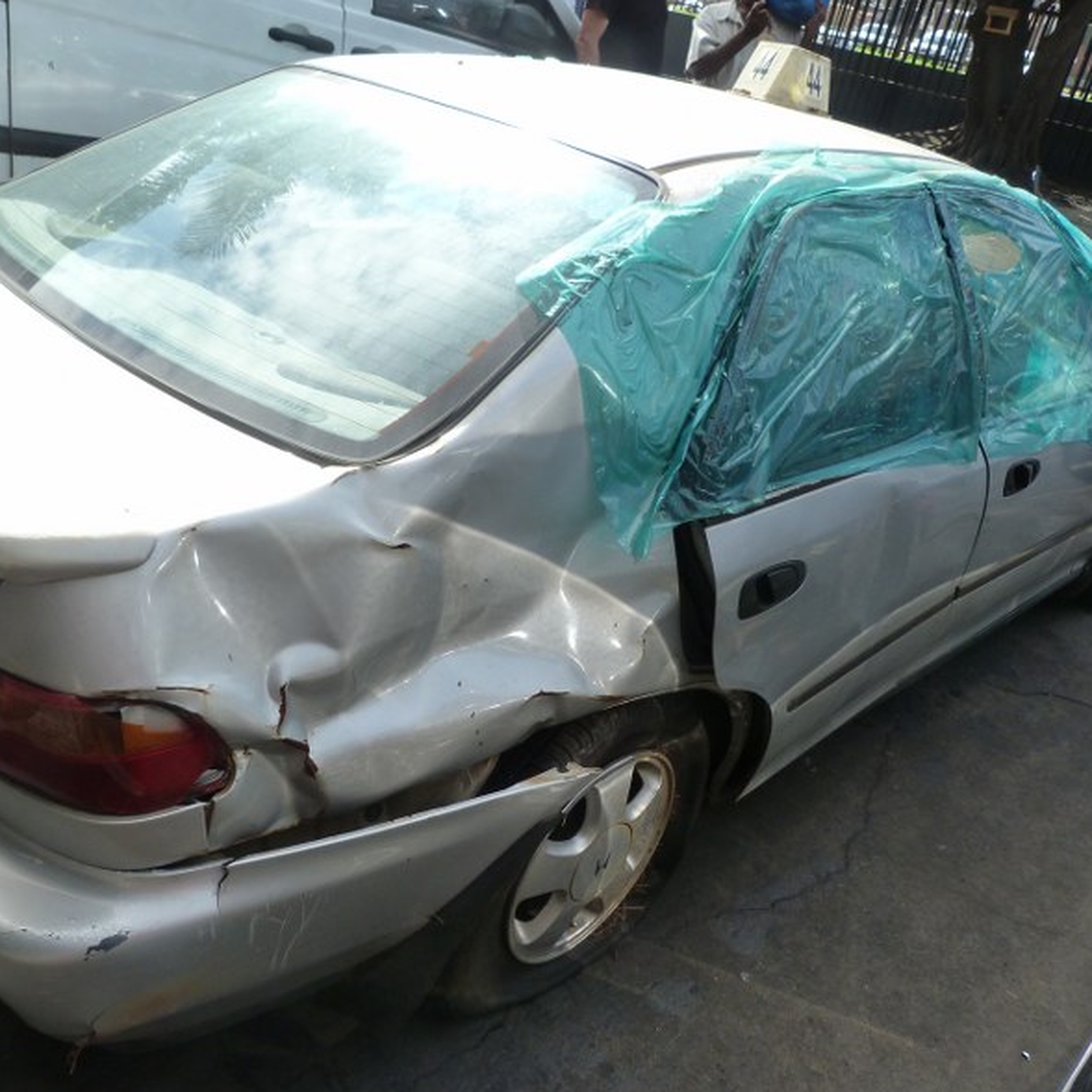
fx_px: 1071
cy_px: 540
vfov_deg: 54.0
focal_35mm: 30
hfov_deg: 54.0
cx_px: 517
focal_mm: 4.5
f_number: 4
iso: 125
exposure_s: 1/250
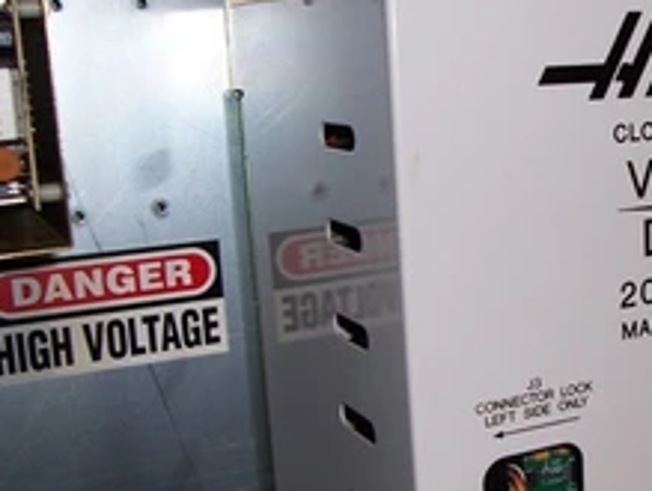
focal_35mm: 62
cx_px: 569
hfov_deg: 30.0
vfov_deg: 23.7
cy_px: 292
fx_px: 1170
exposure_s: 1/60
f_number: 2.7
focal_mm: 5.6
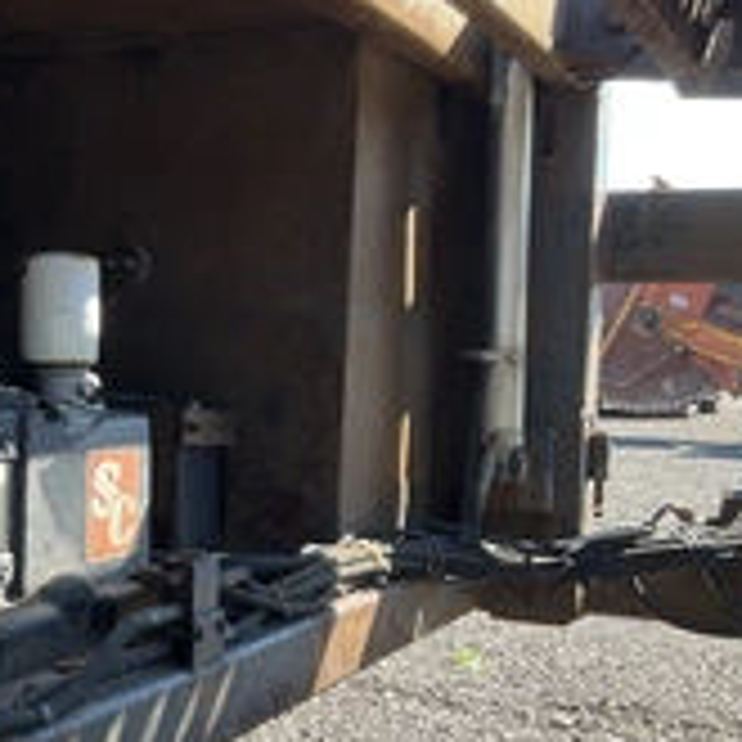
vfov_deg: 27.7
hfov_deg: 26.4
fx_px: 1504
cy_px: 418
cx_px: 13
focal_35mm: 62
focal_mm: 3
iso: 20
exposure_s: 1/158
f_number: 1.8
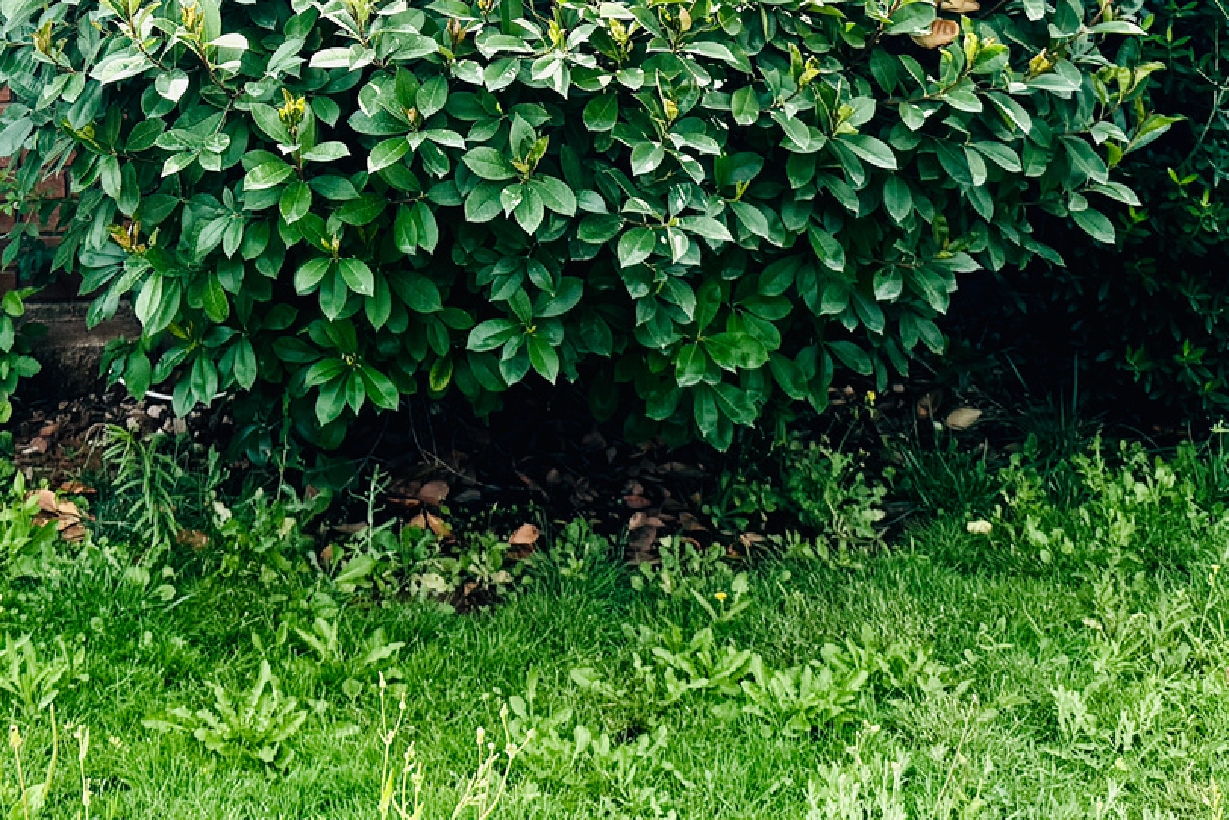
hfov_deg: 31.0
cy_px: -230
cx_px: 238
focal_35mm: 63
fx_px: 2151
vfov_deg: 19.9
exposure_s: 1/2506
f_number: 1.78
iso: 80
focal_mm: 6.76
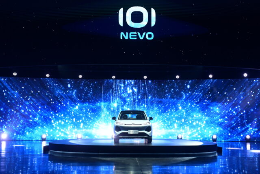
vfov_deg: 26.0
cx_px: 130
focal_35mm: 52
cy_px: 87
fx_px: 376
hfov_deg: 38.2
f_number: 7.1
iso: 2000
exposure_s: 1/160
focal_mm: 52
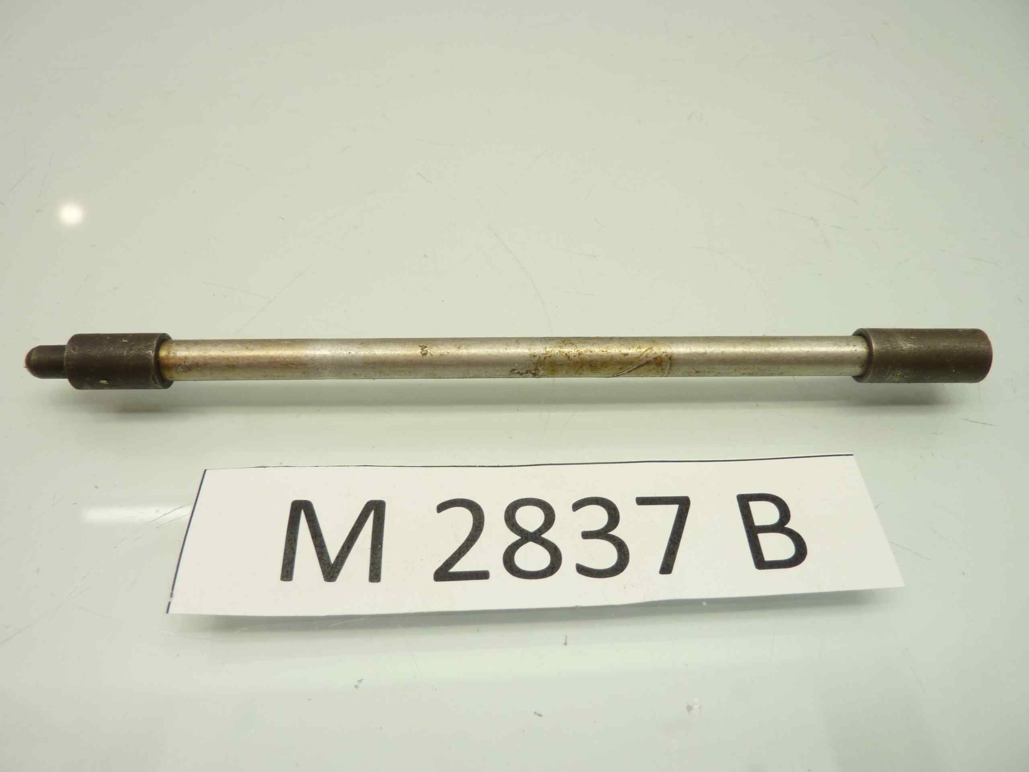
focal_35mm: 25
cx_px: 514
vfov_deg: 54.9
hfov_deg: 69.4
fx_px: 743
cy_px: 386
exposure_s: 1/20
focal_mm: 4.1
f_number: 3.3
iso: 80
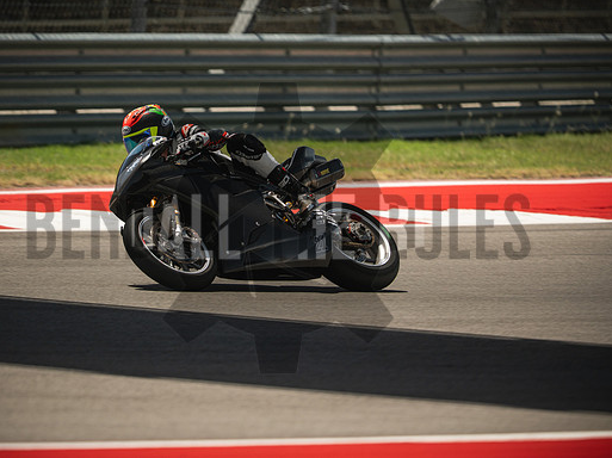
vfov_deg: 3.3
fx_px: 8074
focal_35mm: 457
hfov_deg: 4.3
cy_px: 228
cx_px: 278
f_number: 2.8
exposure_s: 1/1600
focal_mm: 280
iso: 160
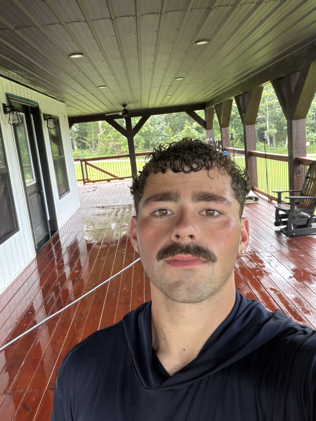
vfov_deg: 60.0
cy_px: 210
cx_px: 158
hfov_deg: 46.8
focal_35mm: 30
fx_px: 365
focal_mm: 2.71
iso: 50
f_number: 1.9
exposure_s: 1/121
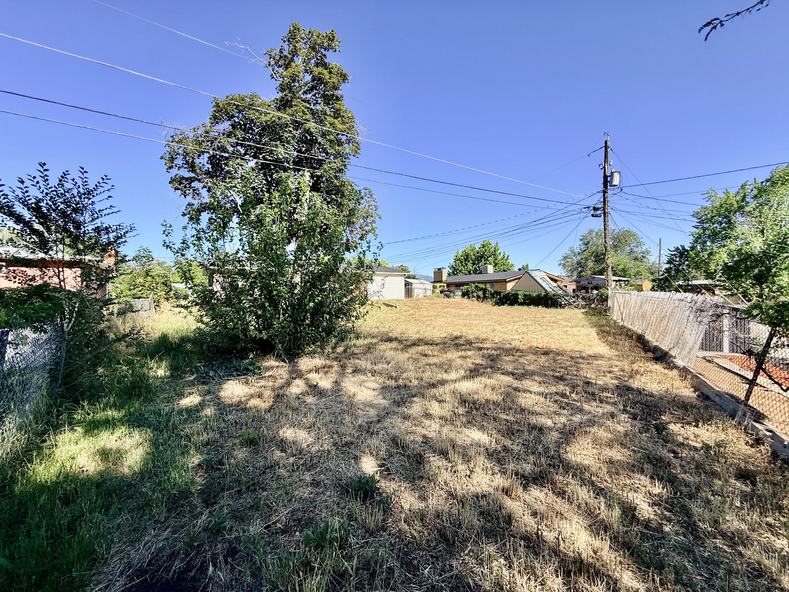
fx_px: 319
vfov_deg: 85.7
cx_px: 394
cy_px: 296
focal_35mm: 14
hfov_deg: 102.1
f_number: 2.2
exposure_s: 1/1017
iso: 50
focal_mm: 2.22
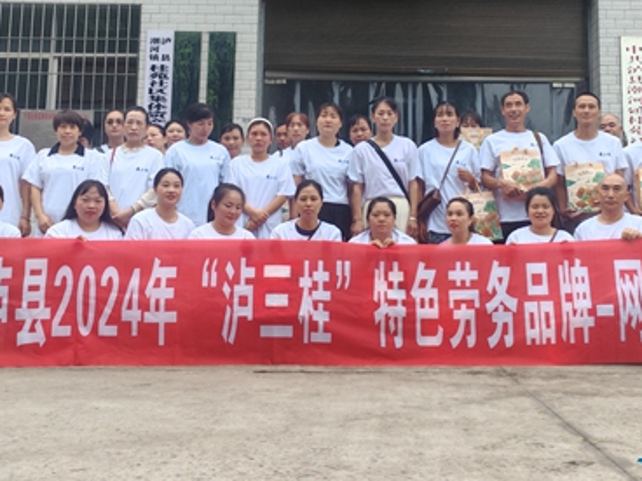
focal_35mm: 47
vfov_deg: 30.5
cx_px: 358
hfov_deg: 40.4
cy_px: 141
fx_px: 872
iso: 64
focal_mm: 5.52
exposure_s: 1/310
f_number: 1.9
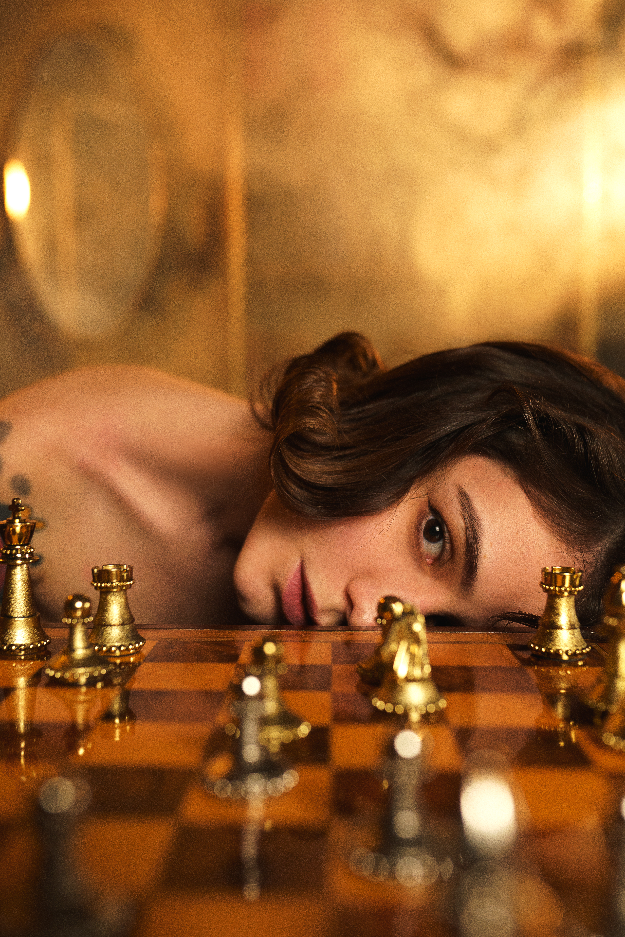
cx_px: 322
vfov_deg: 51.9
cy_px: 483
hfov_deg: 35.9
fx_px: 963
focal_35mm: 37
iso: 800
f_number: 2.8
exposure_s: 1/160
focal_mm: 35
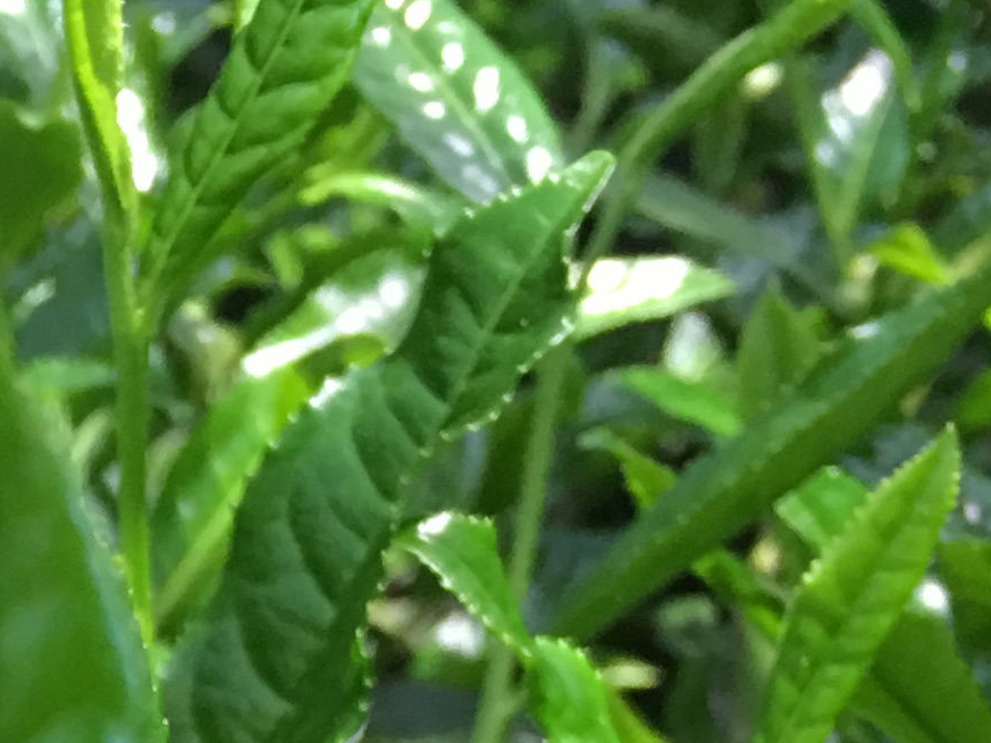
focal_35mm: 134
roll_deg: +2.0
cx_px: -604
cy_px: 1359
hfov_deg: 13.6
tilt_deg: -38.5
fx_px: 3835
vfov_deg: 10.4
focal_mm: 4.15
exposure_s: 1/30
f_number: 2.2
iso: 32
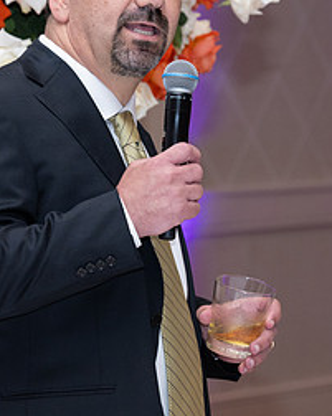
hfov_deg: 5.1
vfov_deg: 6.4
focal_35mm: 302
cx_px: 45
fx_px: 3716
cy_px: 160
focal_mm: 120
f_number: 5.6
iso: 800
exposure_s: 1/100
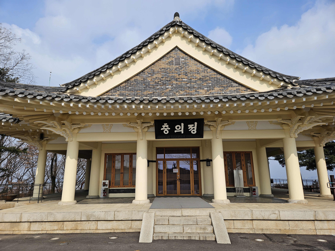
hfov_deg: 73.9
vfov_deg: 58.9
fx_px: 223
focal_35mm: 23
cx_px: 168
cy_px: 126
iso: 25
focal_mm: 5.4
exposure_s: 1/2417
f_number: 1.8
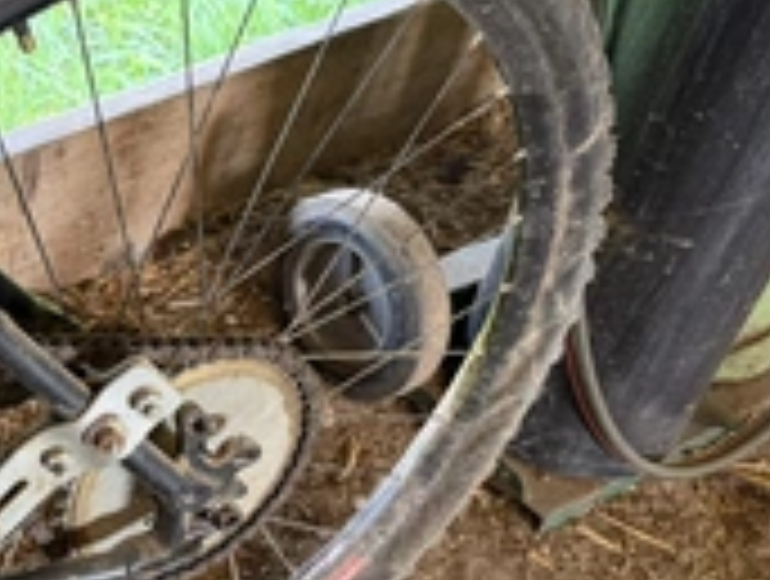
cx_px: -9
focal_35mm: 56
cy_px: 288
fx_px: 1248
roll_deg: -2.7
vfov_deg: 26.2
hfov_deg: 31.6
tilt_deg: -44.3
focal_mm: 6.76
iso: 320
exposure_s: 1/60
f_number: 1.78
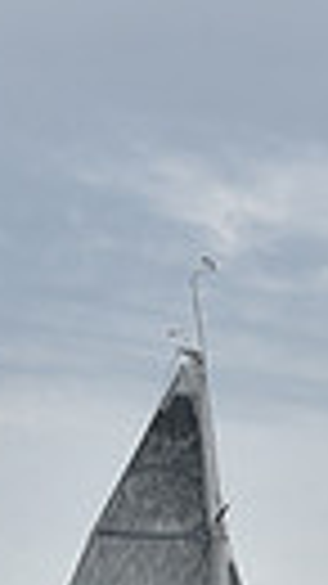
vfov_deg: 4.8
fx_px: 6858
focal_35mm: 443
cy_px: 1102
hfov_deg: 2.7
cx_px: 155
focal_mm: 95
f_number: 11
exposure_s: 1/800
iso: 250
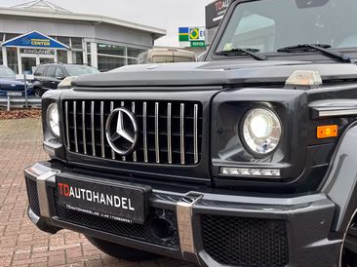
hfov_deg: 42.9
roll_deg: -1.1
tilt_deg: -8.6
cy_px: 152
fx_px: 433
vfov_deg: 34.3
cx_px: 282
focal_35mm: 42
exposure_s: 1/144
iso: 64
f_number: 1.78
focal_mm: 6.86
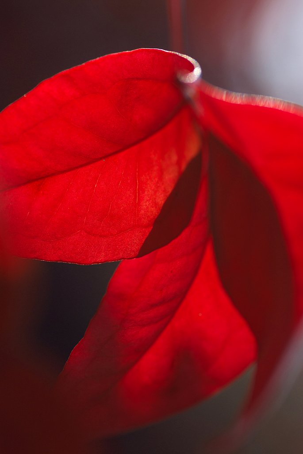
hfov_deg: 10.2
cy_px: 227
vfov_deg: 15.2
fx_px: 1700
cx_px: 152
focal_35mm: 135
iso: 200
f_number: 5.6
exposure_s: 1/800
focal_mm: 90
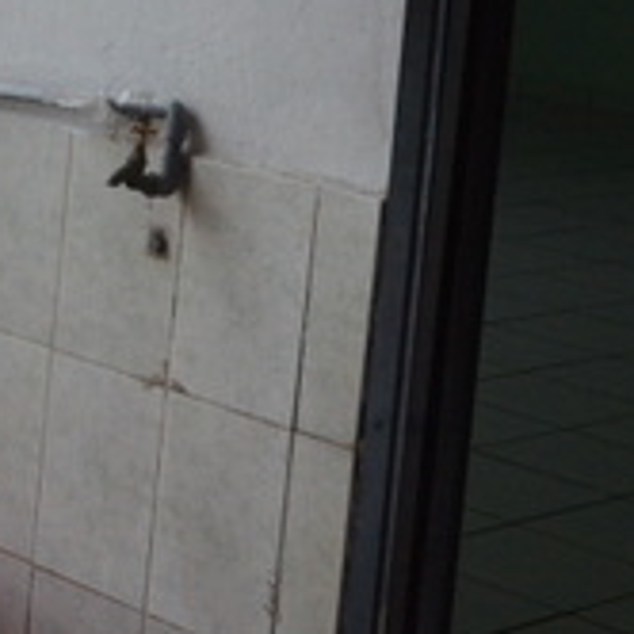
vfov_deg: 15.4
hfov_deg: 13.9
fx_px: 2334
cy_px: 118
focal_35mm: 113
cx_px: -477
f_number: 6.3
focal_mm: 23
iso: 2000
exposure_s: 1/2000
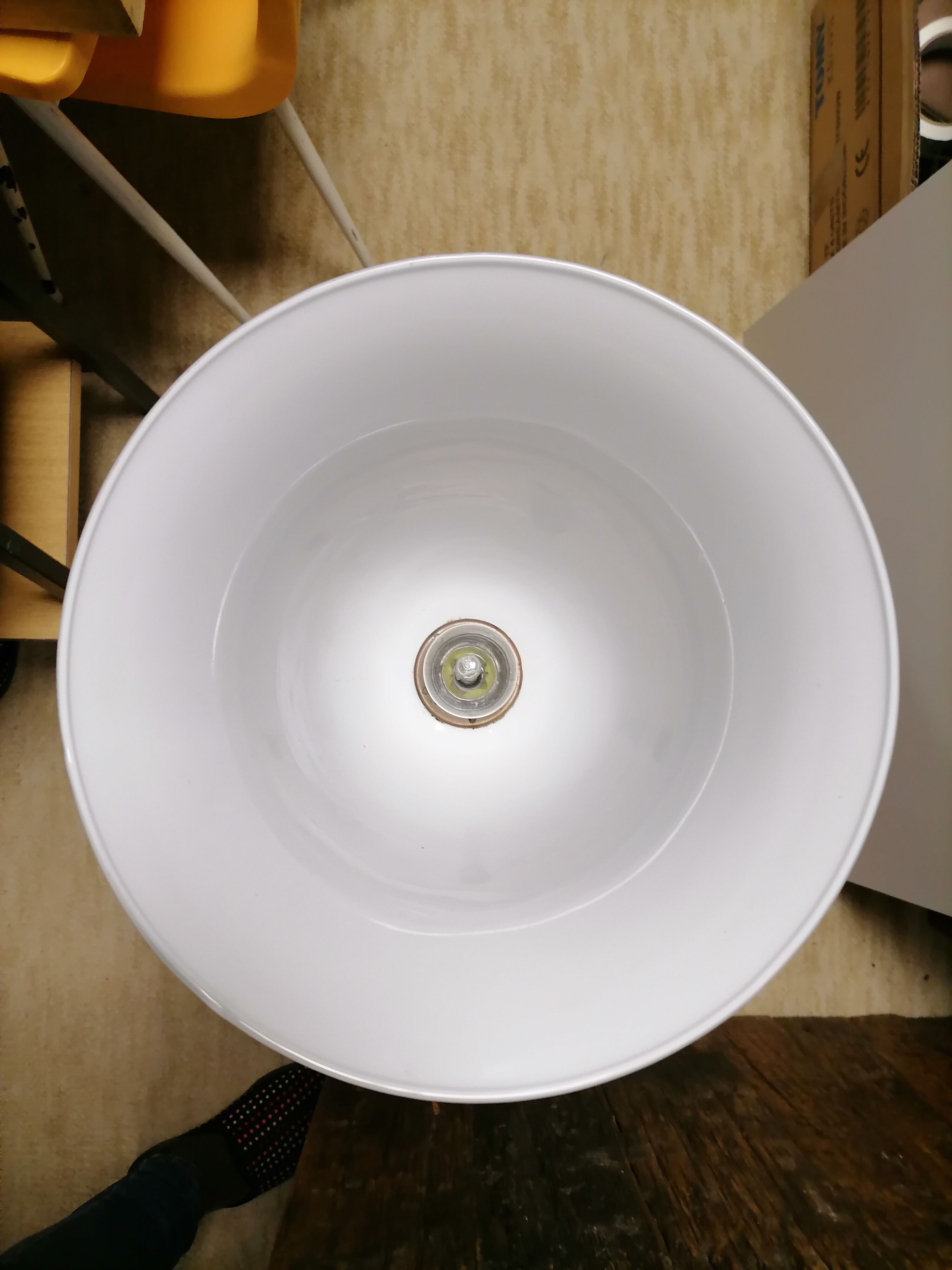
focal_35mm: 26
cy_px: 635
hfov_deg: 53.1
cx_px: 476
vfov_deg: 67.3
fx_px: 953
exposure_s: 1/33.3
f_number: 1.8
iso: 200
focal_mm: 5.4
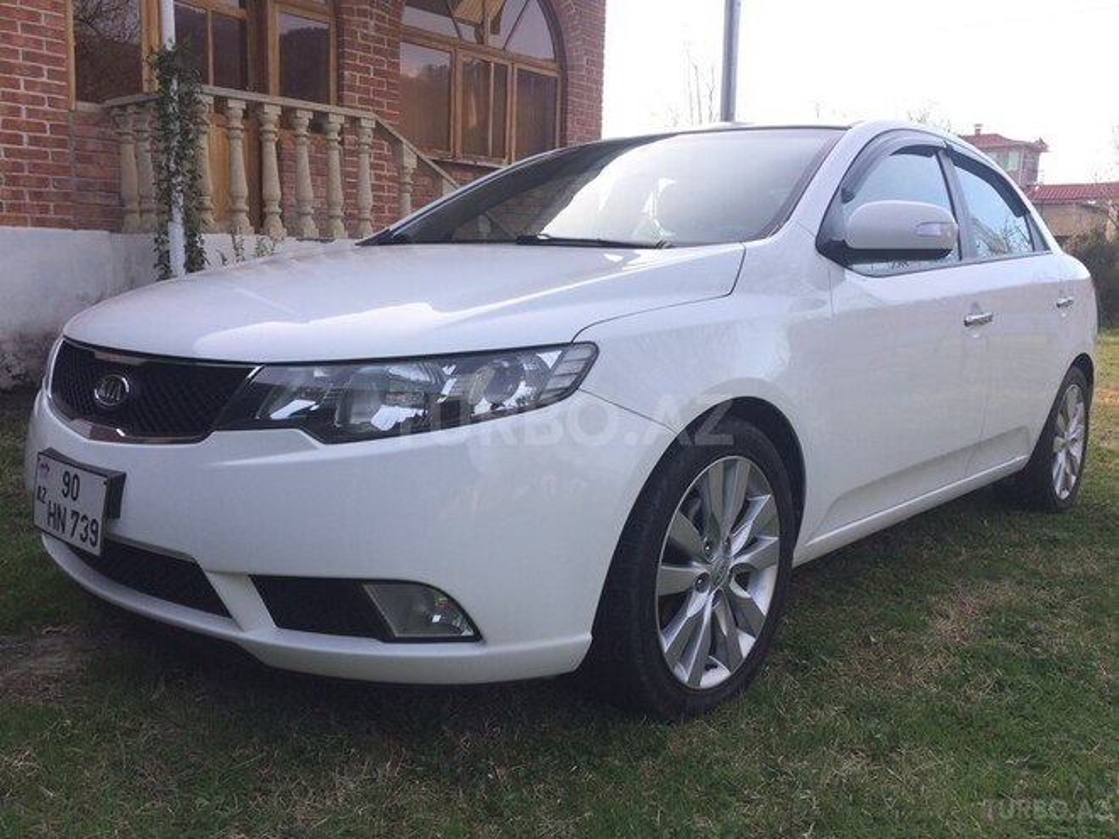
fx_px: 937
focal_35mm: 29
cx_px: 560
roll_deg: -0.6
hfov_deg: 61.7
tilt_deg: -9.9
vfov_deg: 48.2
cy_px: 420
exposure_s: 1/363
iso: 32
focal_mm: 4.15
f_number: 2.2
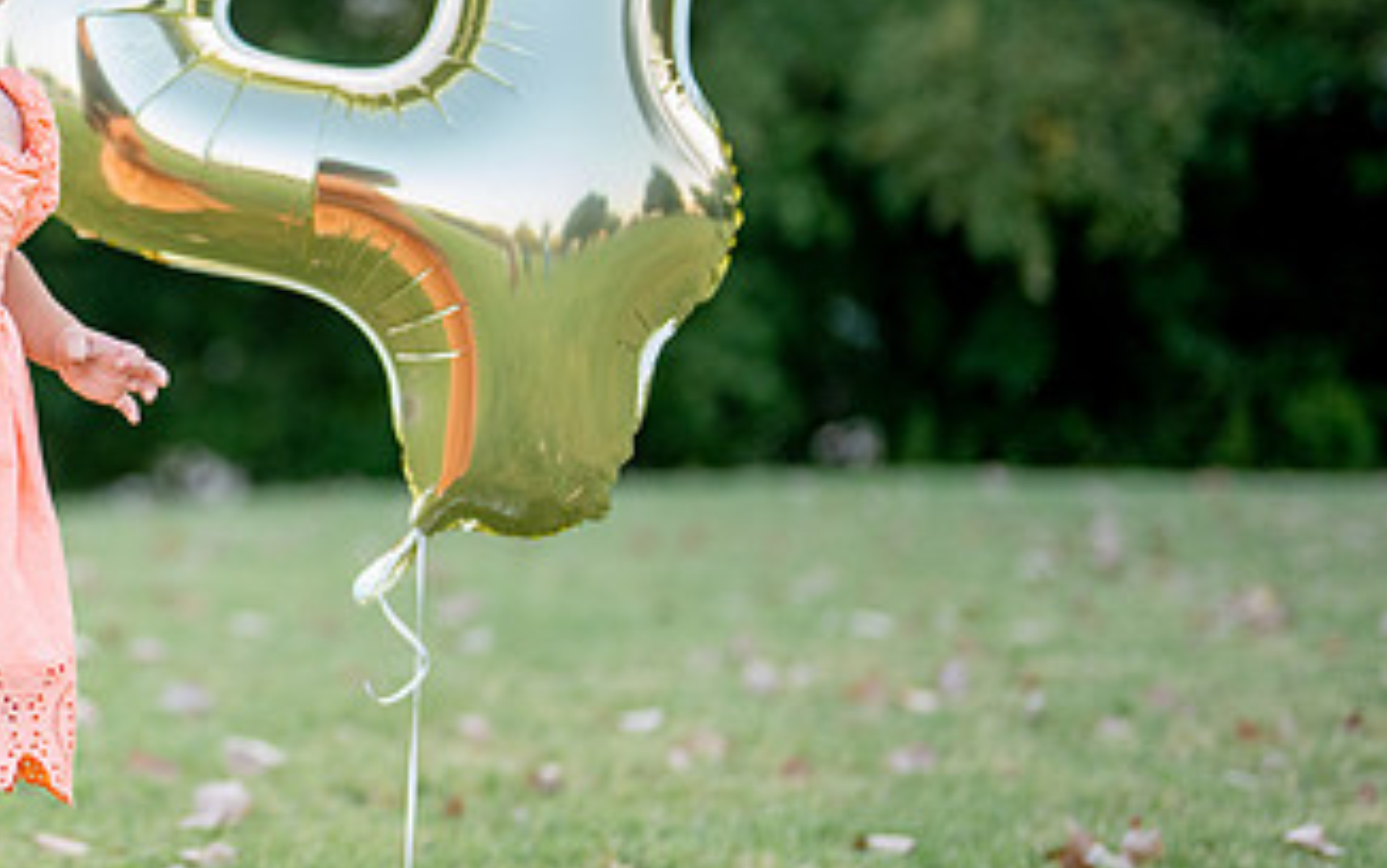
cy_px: 296
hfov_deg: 17.1
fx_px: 4462
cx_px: -100
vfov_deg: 11.1
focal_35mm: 118
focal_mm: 50
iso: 400
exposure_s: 1/1000
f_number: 1.2
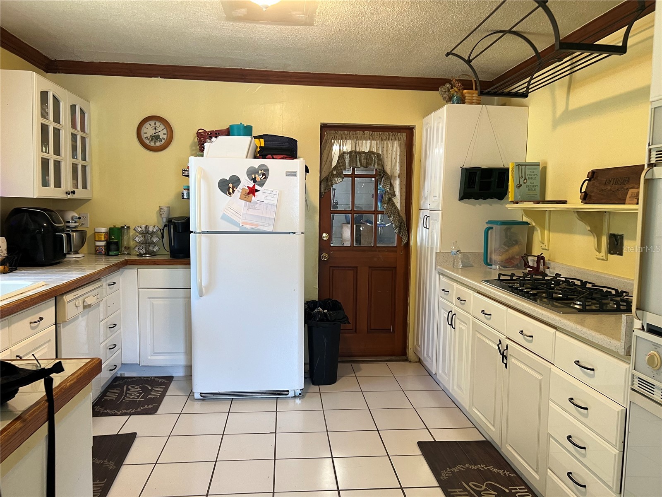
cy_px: 248
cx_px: 331
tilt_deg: -5.0
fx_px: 497
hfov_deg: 67.3
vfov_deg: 53.1
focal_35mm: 26
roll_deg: -1.6
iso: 100
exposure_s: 1/60
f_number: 1.5
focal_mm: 5.7
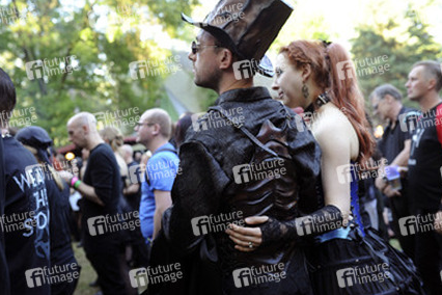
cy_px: 145
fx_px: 454
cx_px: 231
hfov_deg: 51.9
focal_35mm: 37
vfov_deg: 35.9
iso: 400
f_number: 3.5
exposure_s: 1/100
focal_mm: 35
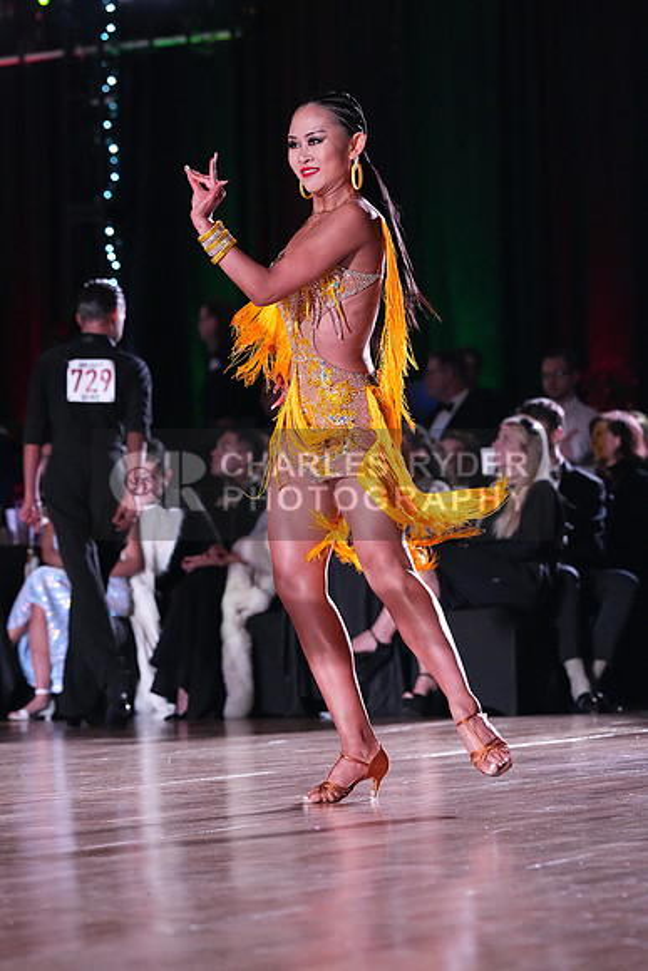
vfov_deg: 14.3
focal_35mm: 143
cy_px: 486
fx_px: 3858
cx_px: 324
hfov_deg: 9.6
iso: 10000
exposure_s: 1/400
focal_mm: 143
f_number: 5
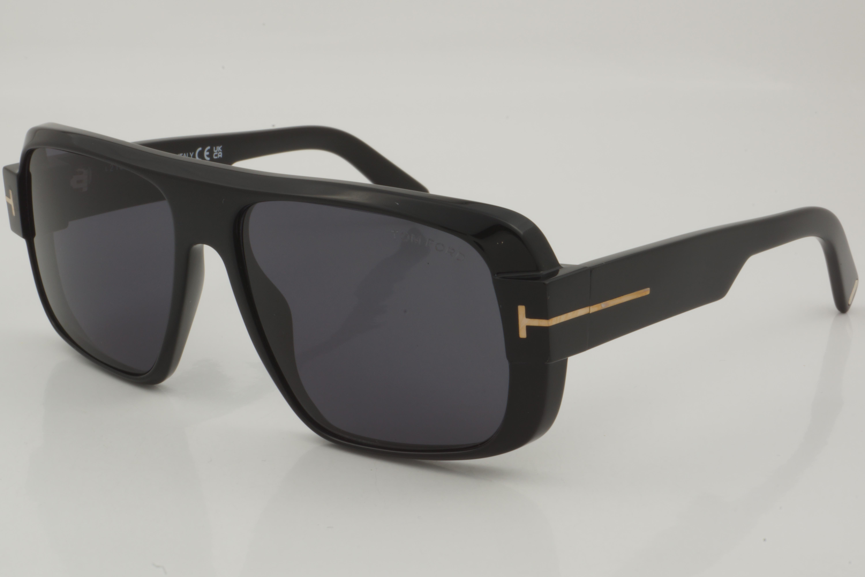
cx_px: 432
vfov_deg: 18.2
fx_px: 1802
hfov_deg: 27.0
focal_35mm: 75
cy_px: 288
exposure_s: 1/3
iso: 100
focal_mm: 50
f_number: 32
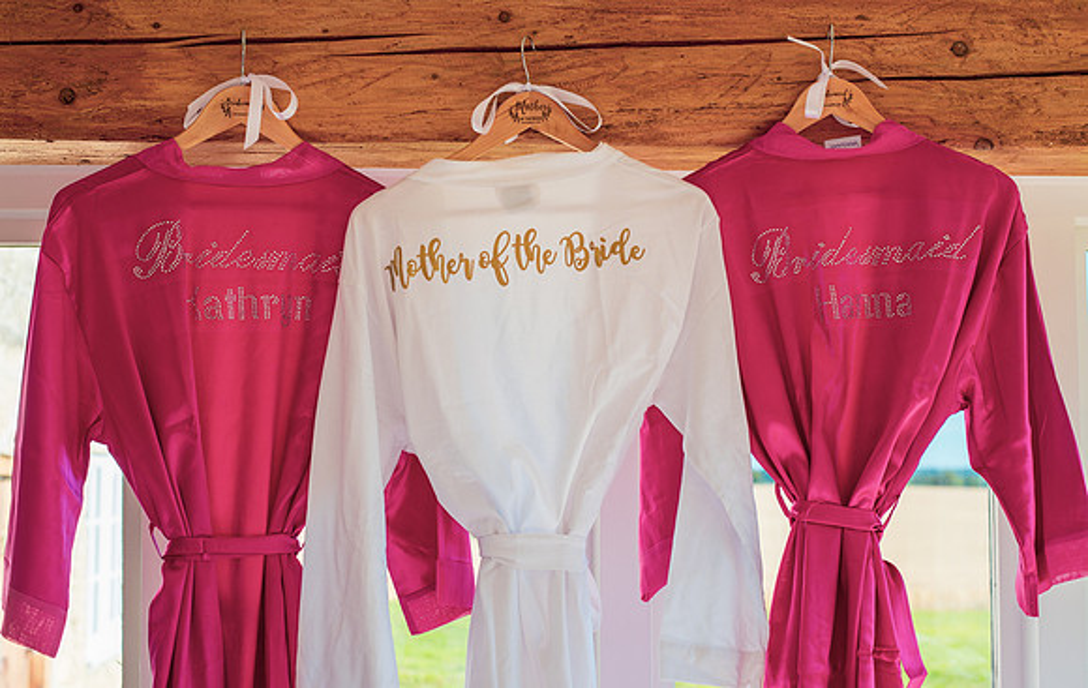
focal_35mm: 51
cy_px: 325
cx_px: 544
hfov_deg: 39.6
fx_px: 1512
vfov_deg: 25.7
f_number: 4.5
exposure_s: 1/500
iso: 200
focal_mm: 50
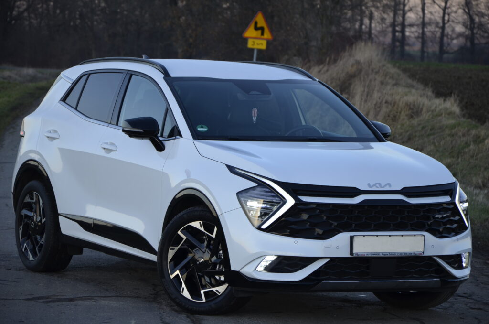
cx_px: 244
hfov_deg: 13.1
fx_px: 2135
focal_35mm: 158
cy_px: 162
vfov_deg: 8.7
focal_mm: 105
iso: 280
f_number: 5.6
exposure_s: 1/125
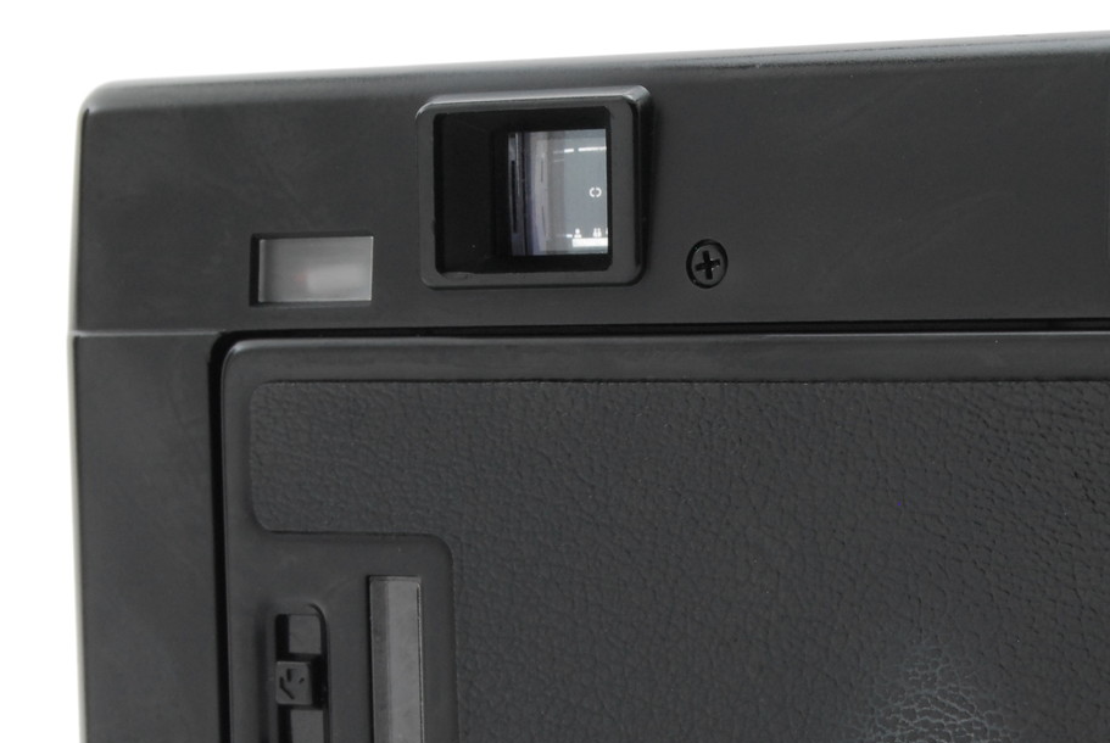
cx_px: 954
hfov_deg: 14.0
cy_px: 583
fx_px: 4473
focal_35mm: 145
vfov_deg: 9.5
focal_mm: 55
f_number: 16
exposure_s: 1/125
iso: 400
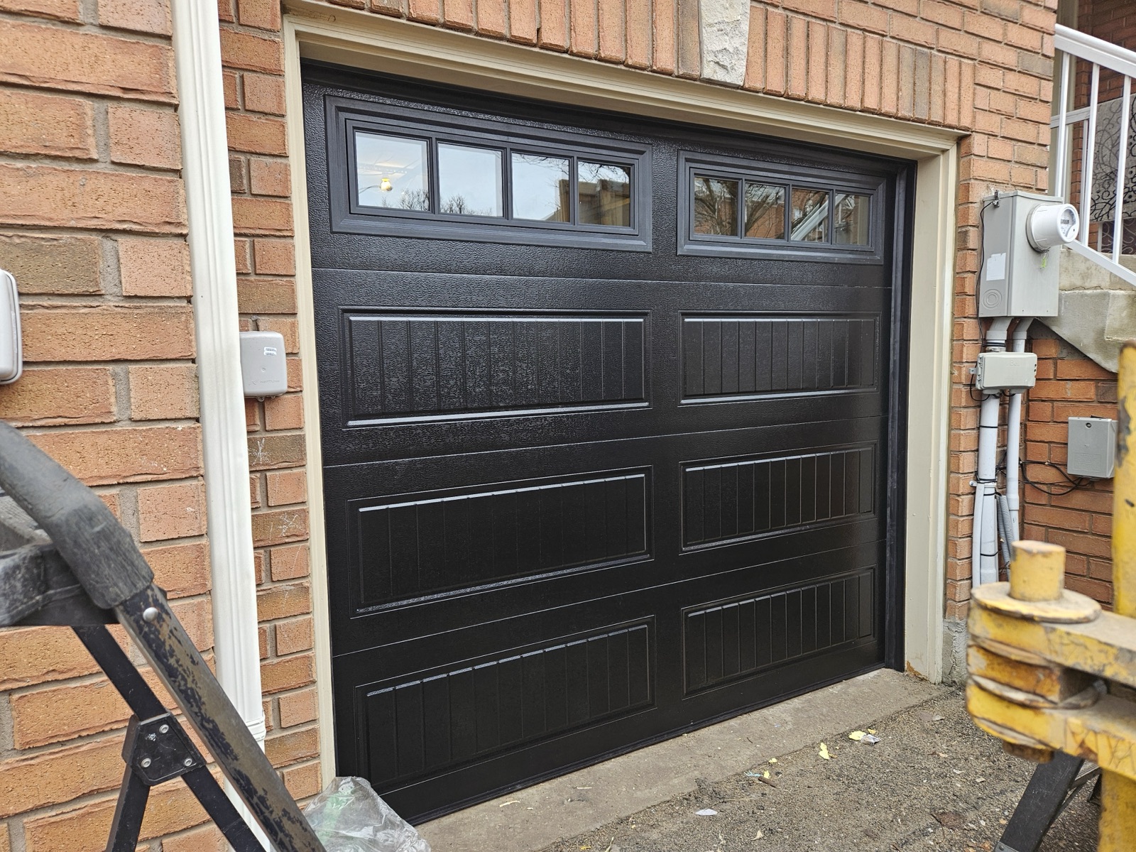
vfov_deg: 58.9
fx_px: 755
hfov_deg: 73.9
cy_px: 426
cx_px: 568
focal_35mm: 23
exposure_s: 1/207
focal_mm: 5.4
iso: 50
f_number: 1.8
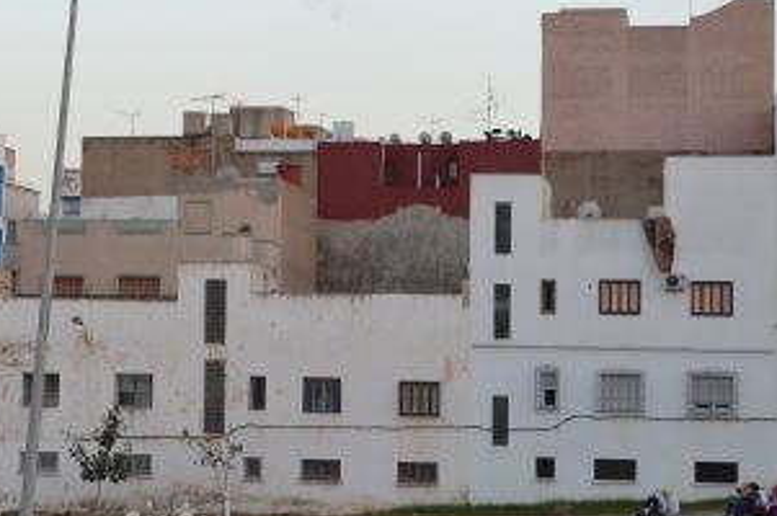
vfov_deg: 11.9
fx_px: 2479
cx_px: 41
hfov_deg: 17.5
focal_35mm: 115
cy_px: 209
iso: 400
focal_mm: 36
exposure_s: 1/125
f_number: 5.3
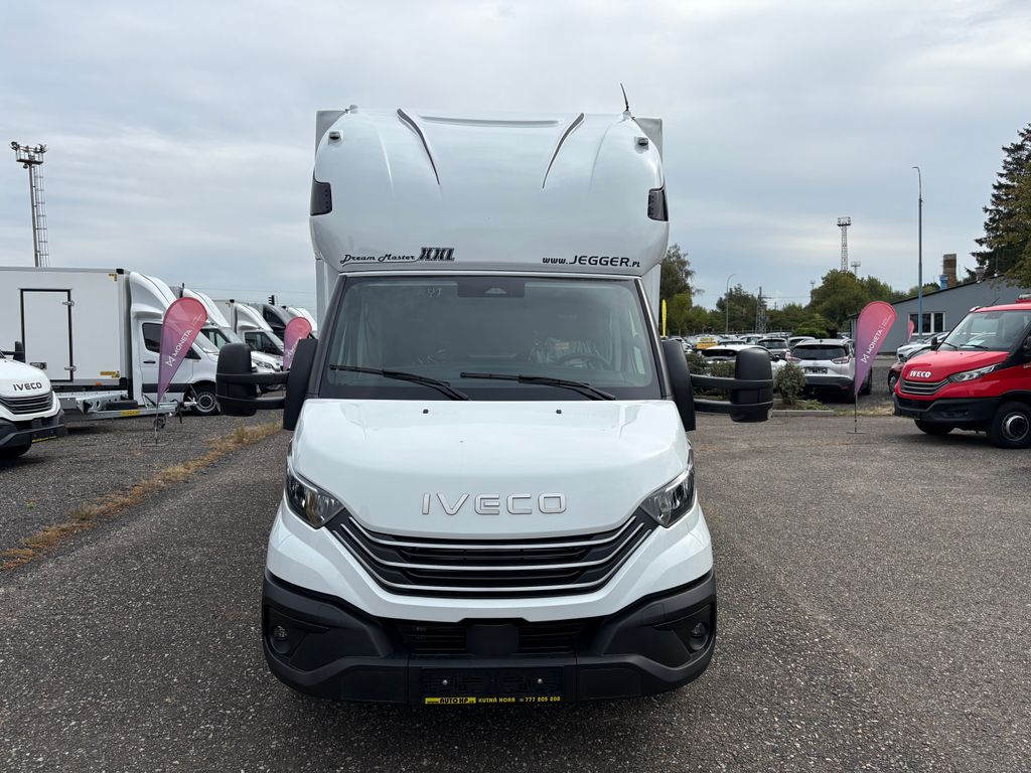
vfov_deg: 53.1
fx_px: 774
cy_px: 386
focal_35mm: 26
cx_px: 516
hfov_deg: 67.3
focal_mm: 5.96
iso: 50
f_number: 1.6
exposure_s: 1/4329
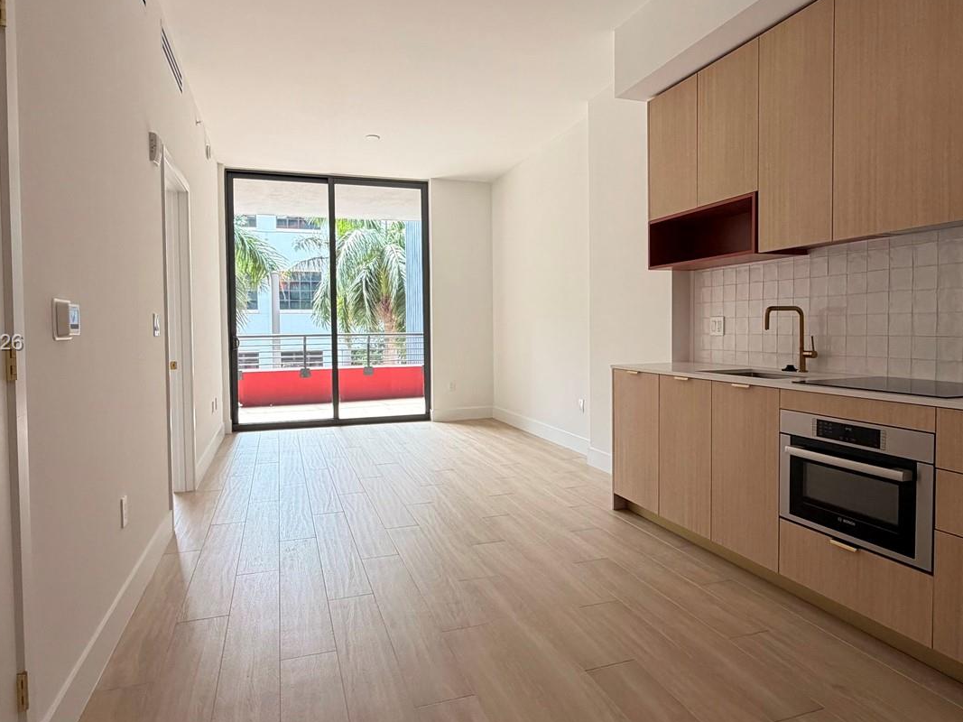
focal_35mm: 21
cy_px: 344
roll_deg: +0.9
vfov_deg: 63.4
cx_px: 464
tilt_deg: -2.2
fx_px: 584
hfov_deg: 79.0
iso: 160
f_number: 2.2
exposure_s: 1/121
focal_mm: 2.22
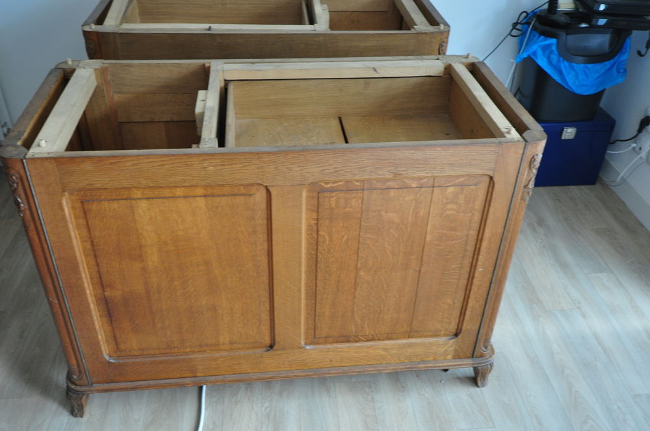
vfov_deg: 39.9
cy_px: 216
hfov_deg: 57.3
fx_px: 595
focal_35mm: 33
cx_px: 325
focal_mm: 22
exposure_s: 1/25
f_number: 7.1
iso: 800
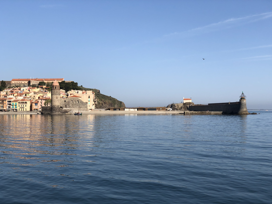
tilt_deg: +2.7
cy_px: 102
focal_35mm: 52
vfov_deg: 28.0
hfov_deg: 36.8
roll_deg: +1.3
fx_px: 409
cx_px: 136
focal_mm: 6
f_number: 2.4
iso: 16
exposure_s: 1/1548
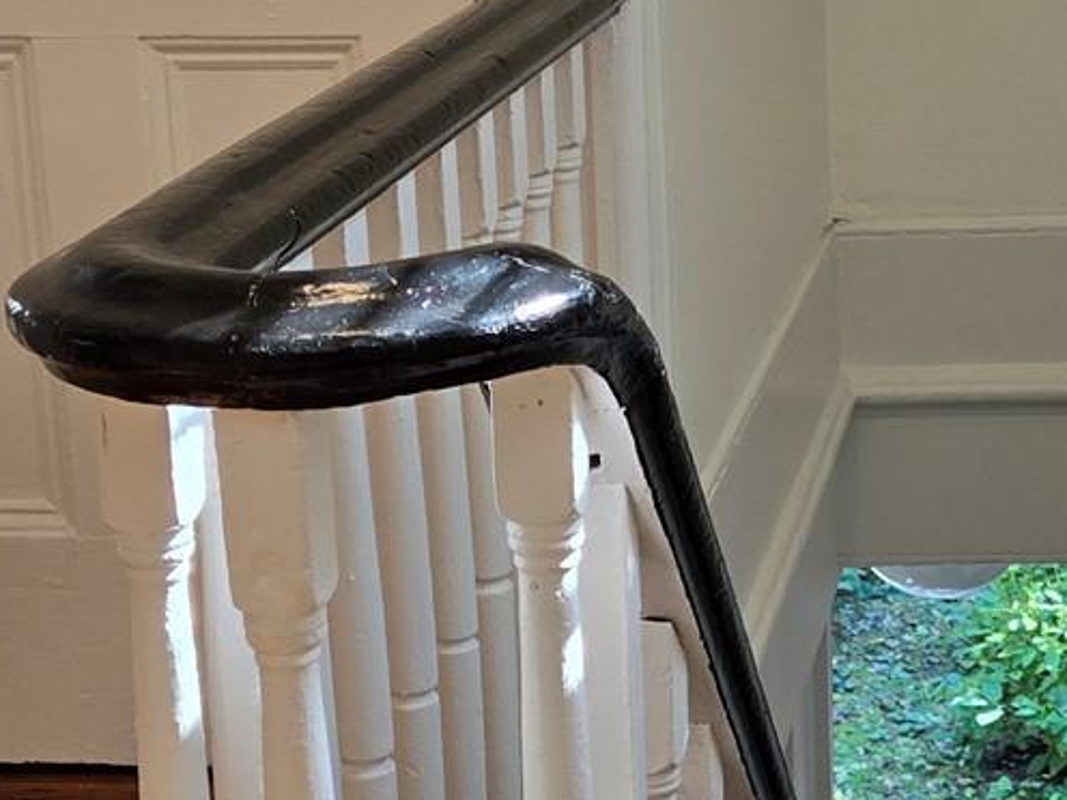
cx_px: 768
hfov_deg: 20.5
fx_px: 2928
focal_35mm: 95
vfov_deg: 15.6
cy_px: 327
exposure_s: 1/120
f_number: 1.8
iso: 50
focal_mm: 5.4
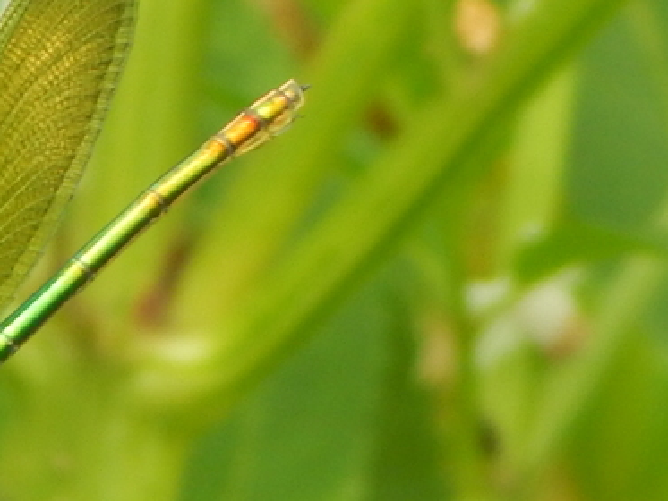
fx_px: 21736
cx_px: -35
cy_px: 422
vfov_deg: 1.3
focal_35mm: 1126
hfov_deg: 1.8
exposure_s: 1/160
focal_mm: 88.6
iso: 125
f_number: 5.8
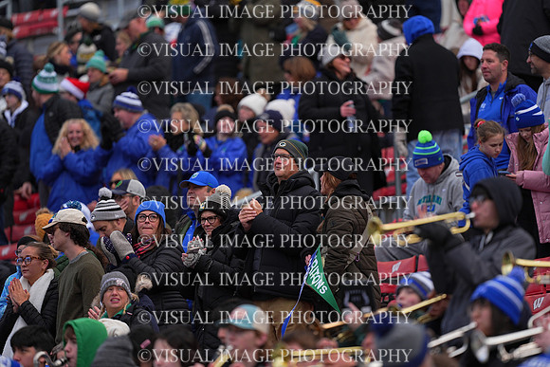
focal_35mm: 300
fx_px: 4584
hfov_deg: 6.9
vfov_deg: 4.6
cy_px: 184
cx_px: 275
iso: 250
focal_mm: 300
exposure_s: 1/2500
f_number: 2.8
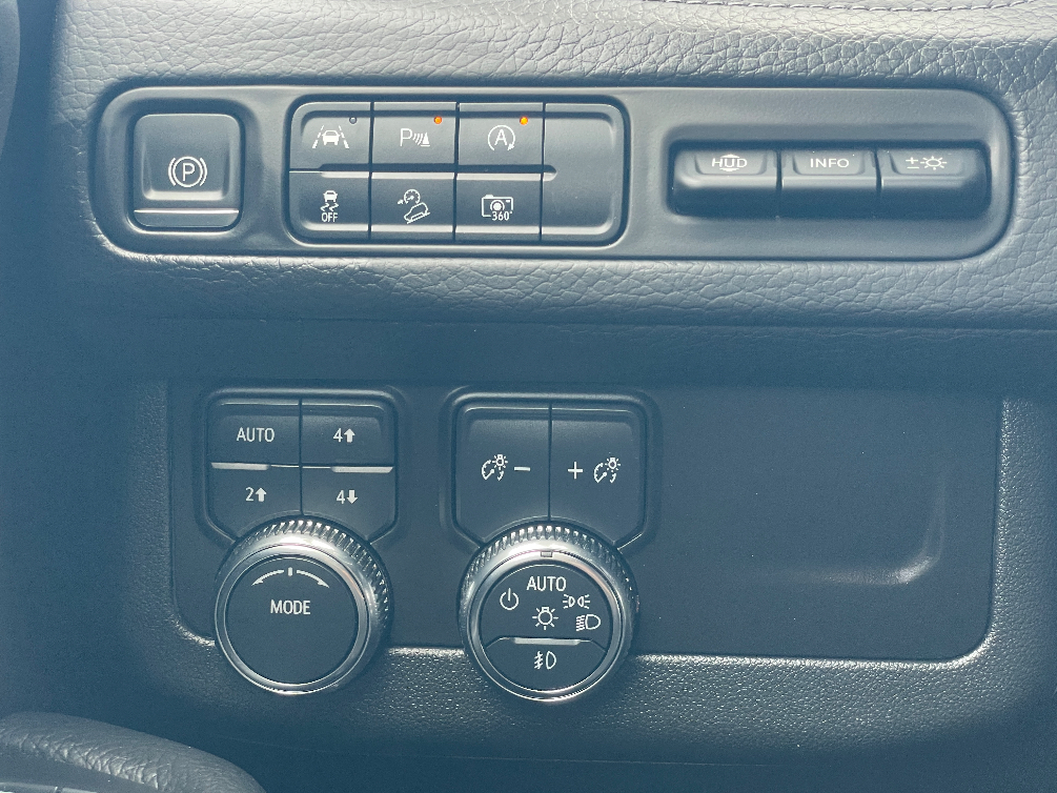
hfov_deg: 36.2
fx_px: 1619
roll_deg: -0.2
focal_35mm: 53
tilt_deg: -16.2
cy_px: 394
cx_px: 527
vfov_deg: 27.5
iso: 100
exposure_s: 1/99
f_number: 2
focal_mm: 6
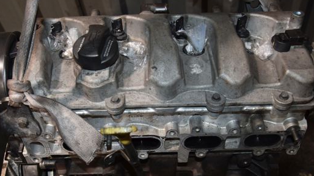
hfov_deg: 47.3
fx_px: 358
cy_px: 122
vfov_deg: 27.5
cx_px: 144
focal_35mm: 43
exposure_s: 1/60
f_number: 5
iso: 800
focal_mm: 22
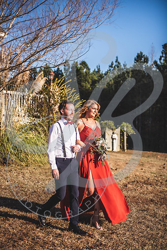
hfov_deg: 24.2
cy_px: 125
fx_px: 390
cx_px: 84
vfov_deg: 35.6
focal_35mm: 56
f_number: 2.8
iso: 100
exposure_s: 1/4000
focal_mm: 56
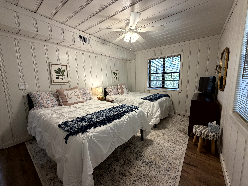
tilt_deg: -7.3
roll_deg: +1.5
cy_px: 93
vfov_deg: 85.7
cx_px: 124
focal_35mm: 14
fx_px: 100
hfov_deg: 102.1
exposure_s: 1/60
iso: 200
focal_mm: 2.22
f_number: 2.2
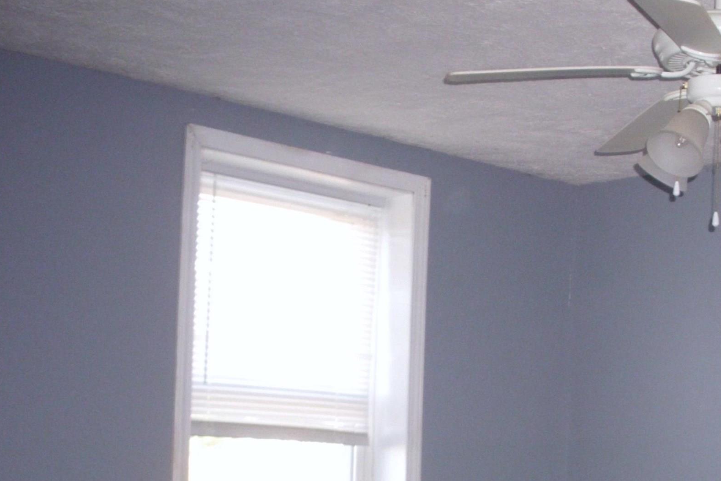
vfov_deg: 17.2
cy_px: 511
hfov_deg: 25.4
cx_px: 675
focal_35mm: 77
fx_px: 1542
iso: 400
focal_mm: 6.3
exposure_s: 1/60
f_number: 2.9
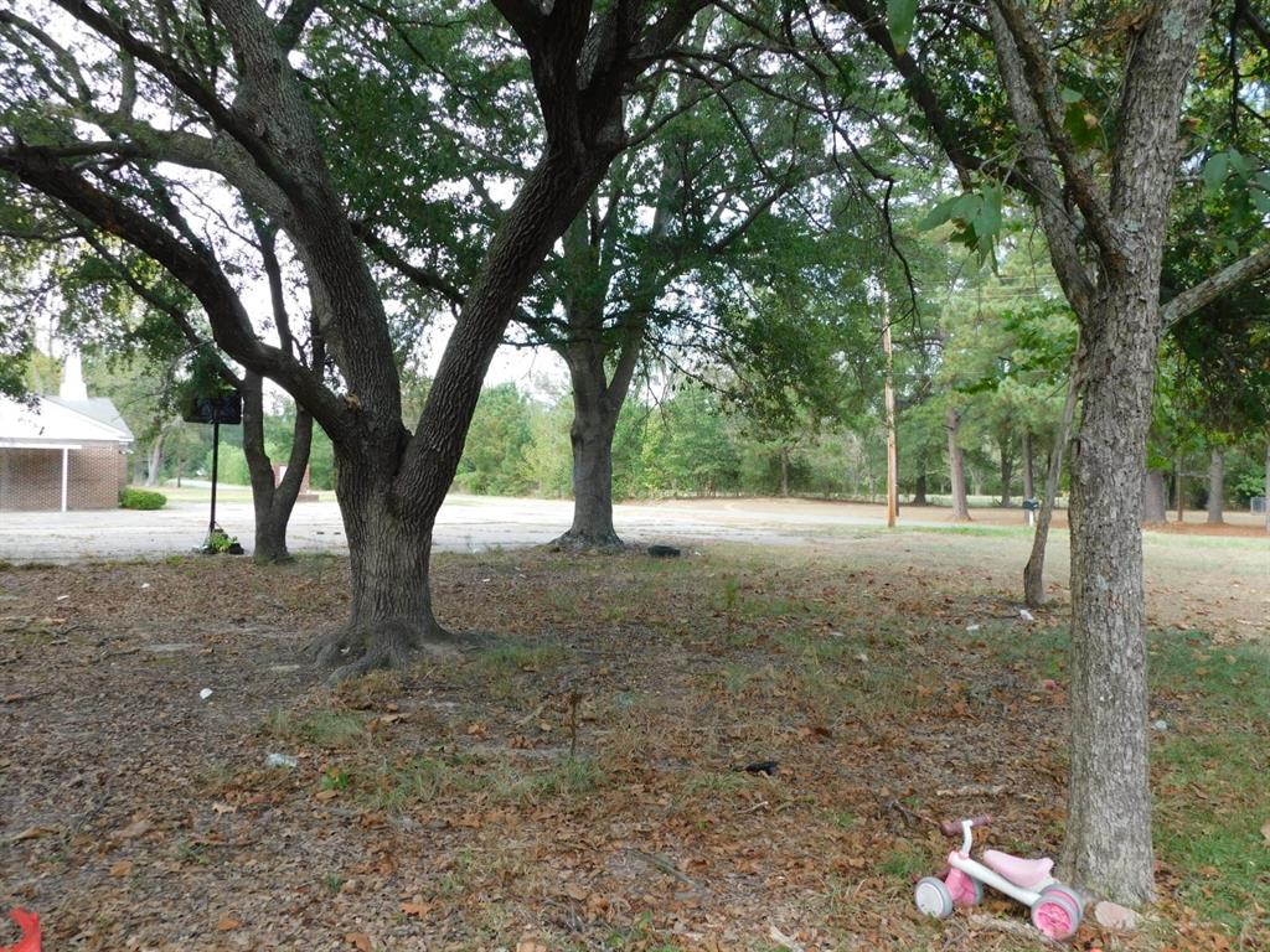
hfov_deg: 60.0
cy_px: 476
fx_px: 1101
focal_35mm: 30
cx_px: 635
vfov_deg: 46.8
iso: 125
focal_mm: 5.3
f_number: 3.2
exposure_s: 1/100
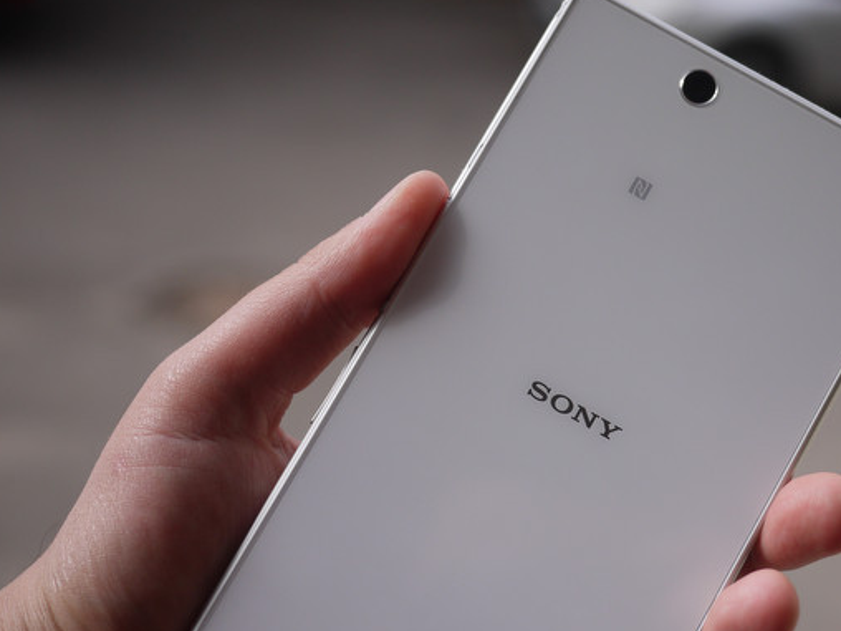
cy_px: 447
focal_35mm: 63
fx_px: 1531
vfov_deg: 23.1
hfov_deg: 30.3
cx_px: 611
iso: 100
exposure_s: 1/1600
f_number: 1.8
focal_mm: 20
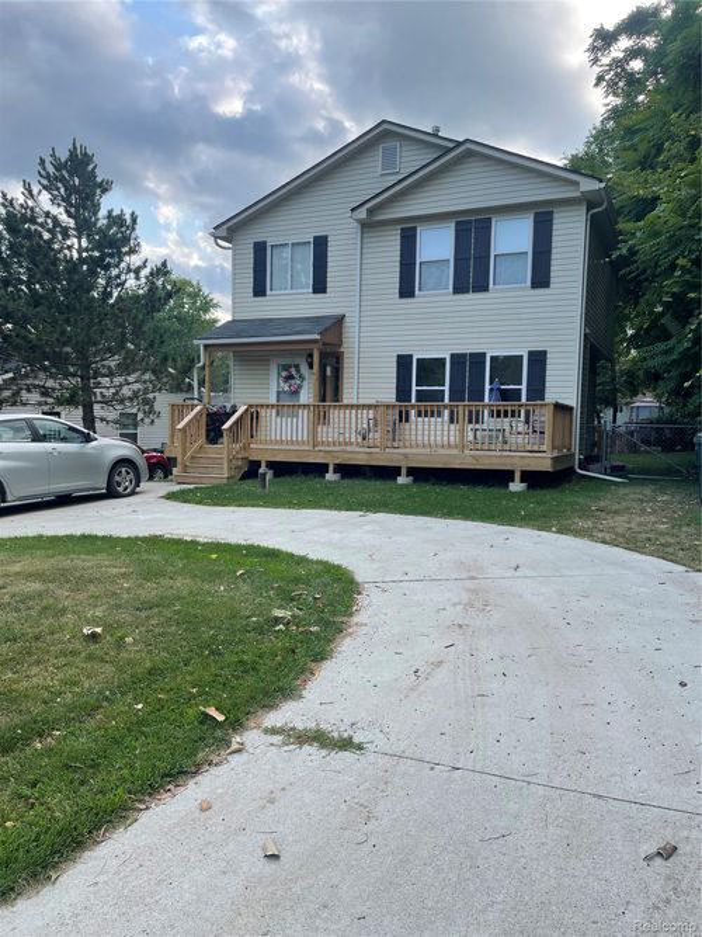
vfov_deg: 67.3
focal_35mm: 26
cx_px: 351
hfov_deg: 53.0
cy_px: 468
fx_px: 703
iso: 32
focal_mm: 4.2
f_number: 1.6
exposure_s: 1/963
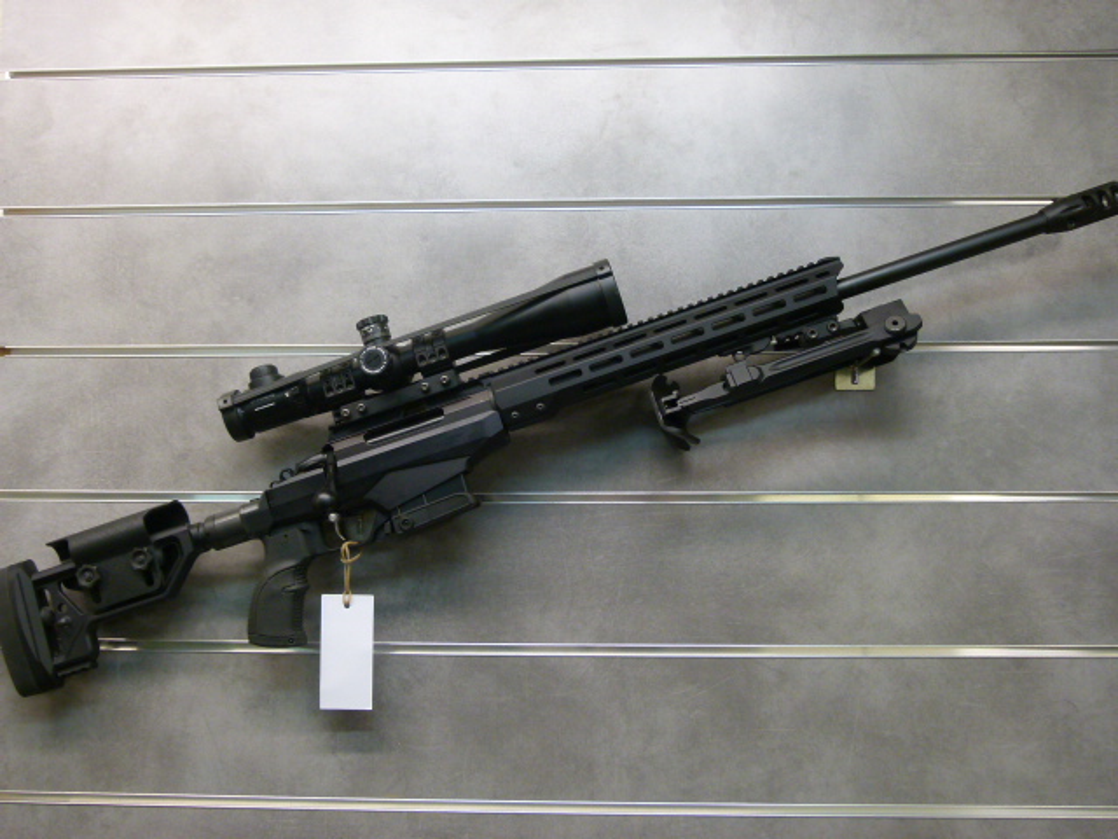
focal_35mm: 34
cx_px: 559
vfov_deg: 41.8
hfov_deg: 54.0
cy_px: 420
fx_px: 1098
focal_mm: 6.2
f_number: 3
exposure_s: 1/60
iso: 200
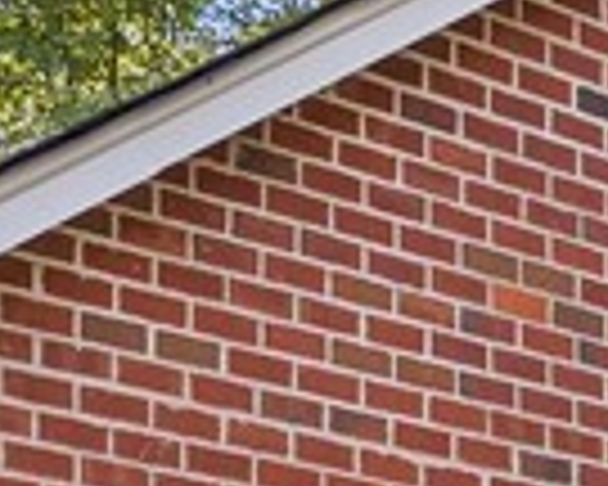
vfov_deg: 8.6
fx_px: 2929
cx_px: 529
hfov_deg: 11.8
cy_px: 1166
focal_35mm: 163
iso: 200
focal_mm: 21.5
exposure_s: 1/50
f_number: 4
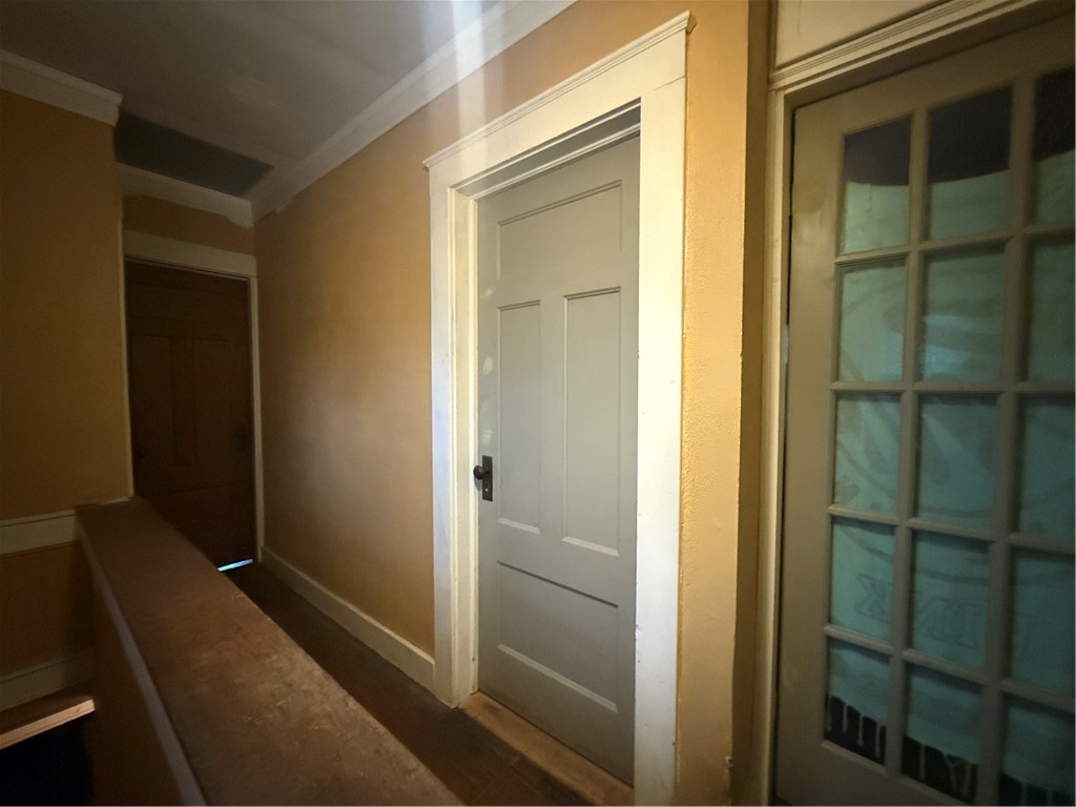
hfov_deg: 102.1
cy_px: 404
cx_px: 538
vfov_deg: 85.7
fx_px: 435
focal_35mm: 14
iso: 1250
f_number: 2.2
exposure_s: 1/60
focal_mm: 2.22
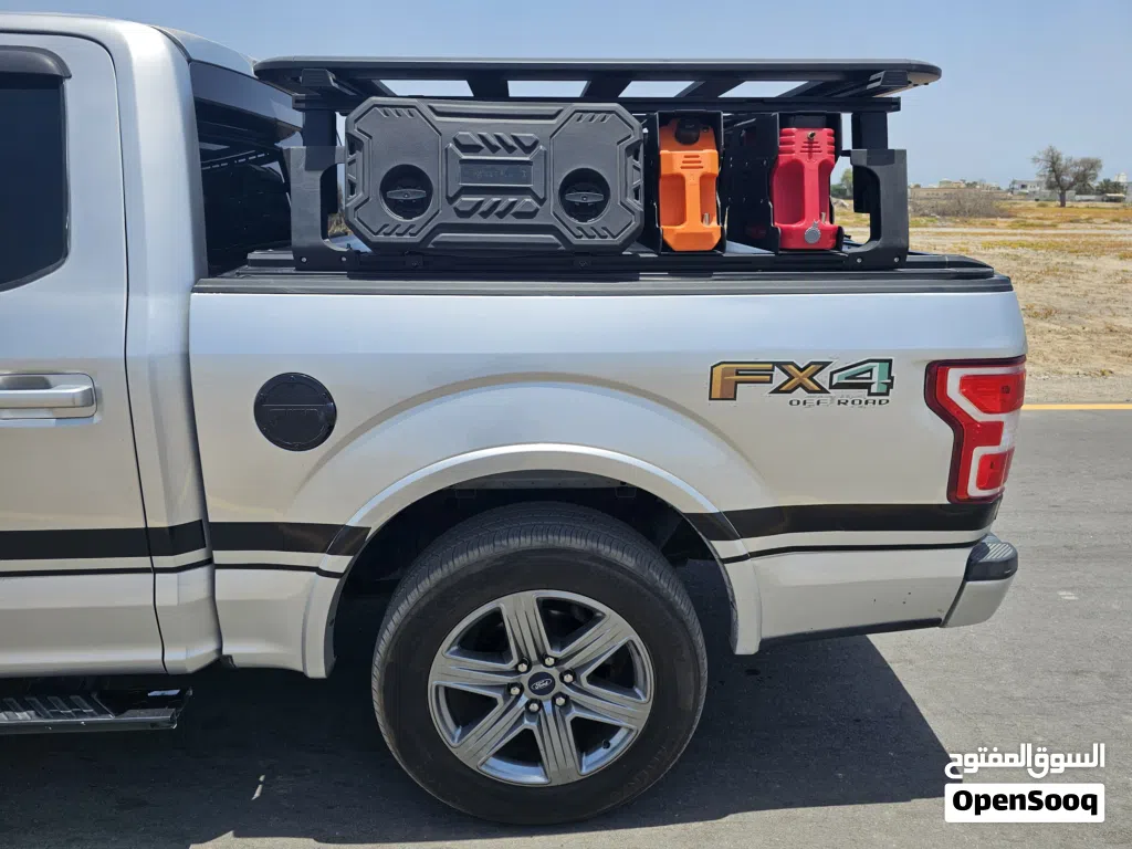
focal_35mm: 23
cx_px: 566
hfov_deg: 73.9
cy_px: 424
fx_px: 752
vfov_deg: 58.9
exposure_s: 1/1300
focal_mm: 6.3
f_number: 1.7
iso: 16
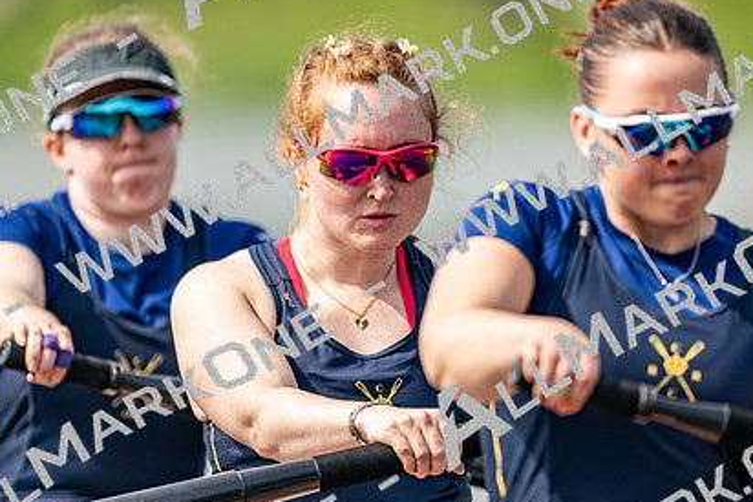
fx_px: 17659
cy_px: 298
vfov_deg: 1.6
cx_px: 281
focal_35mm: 844
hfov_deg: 2.4
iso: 400
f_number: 4
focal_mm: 600
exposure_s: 1/2500
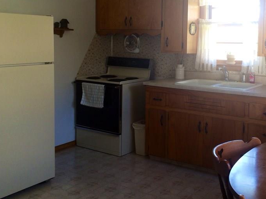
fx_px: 346
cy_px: 65
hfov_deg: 41.4
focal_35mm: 45
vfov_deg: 31.9
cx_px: 181
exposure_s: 1/30
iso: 64
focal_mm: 4.12
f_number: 2.2
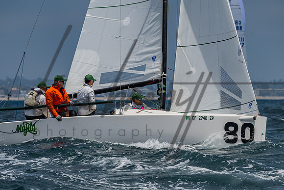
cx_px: 136
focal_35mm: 319
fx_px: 2521
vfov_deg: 4.3
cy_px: 130
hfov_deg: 6.4
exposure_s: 1/4000
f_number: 6.3
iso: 400
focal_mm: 220
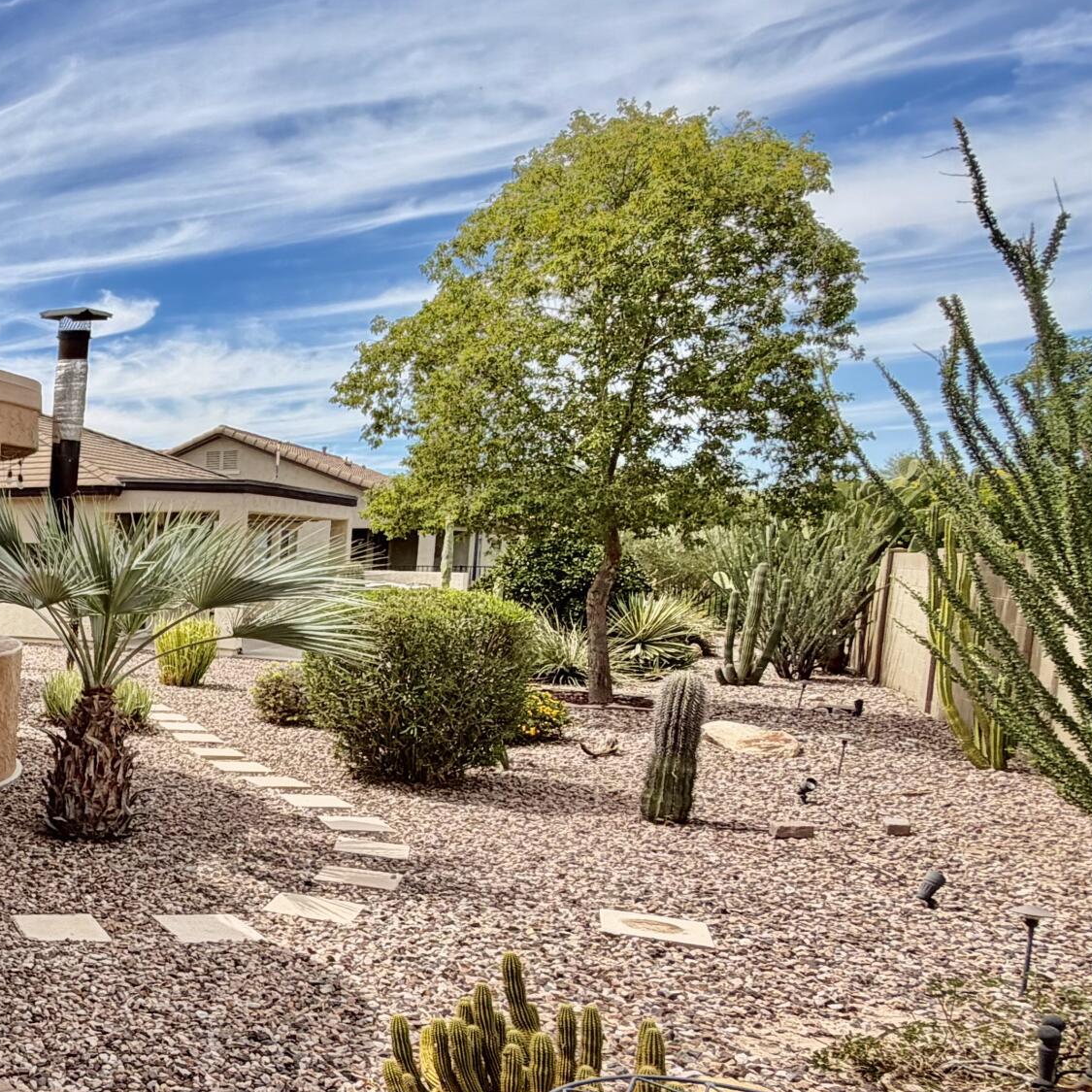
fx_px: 1178
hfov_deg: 37.9
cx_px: -206
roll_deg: +0.3
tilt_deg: -6.0
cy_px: 670
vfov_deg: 49.3
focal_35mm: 33
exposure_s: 1/830
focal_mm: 2.22
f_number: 2.2
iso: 20
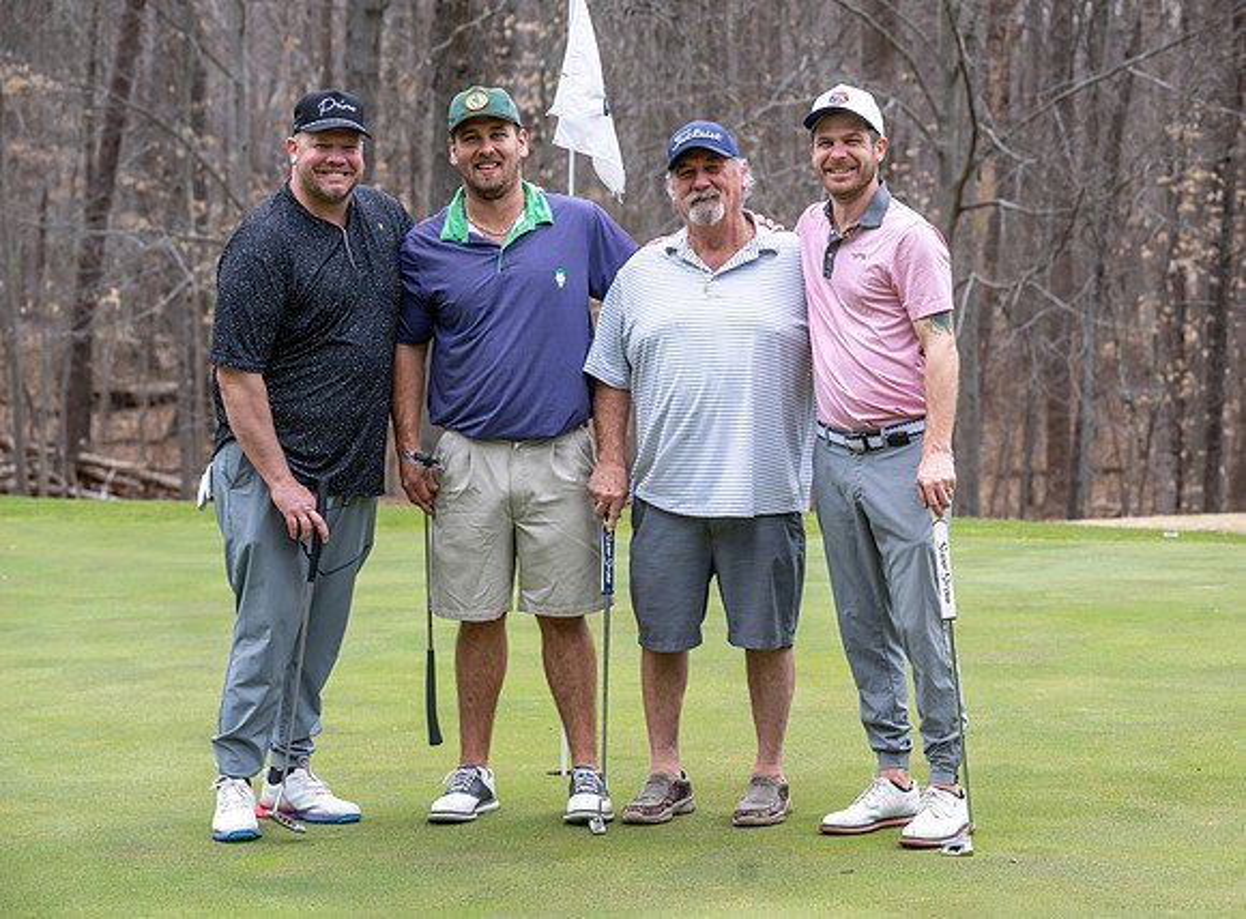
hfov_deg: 19.4
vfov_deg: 14.4
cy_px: 470
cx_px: 706
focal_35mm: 102
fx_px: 3647
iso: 250
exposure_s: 1/500
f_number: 5
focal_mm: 93
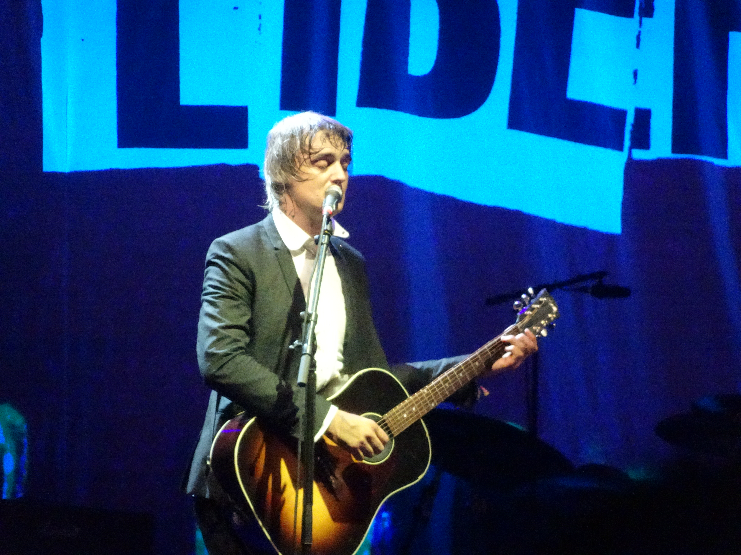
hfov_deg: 4.8
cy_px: 278
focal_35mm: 413
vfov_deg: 3.6
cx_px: 370
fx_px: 8841
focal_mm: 70.55
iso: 2500
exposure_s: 1/200
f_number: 6.3
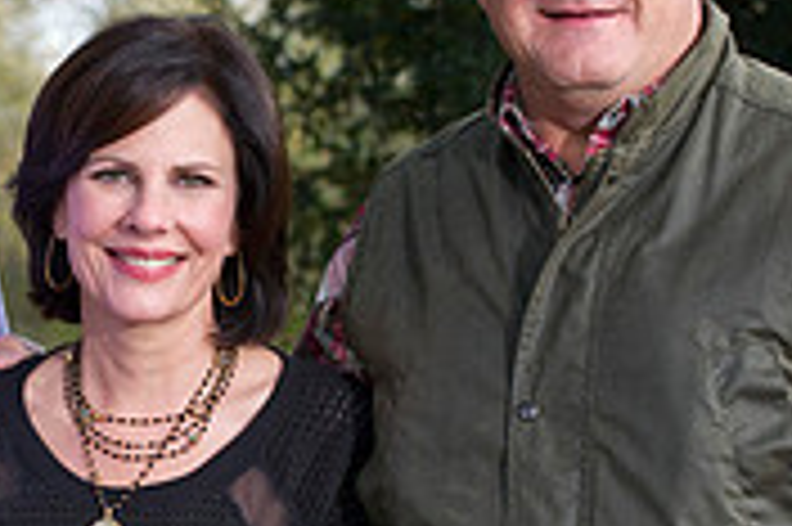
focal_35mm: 323
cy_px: 333
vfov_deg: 4.2
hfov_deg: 6.4
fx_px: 7099
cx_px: 158
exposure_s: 1/160
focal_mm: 98
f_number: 5.6
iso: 800
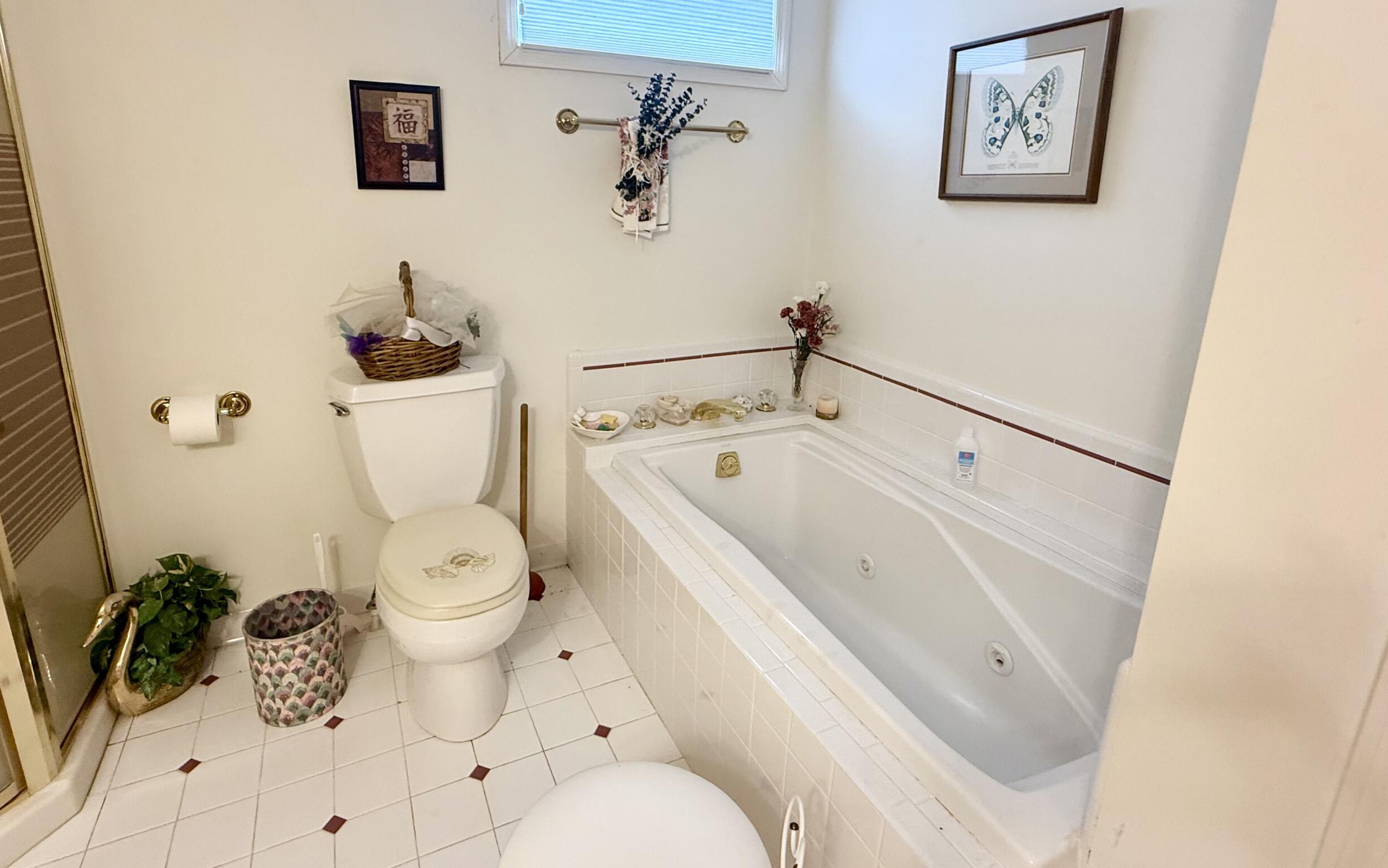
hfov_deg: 91.0
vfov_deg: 64.5
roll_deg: -0.2
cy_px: 351
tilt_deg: -13.0
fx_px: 681
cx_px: 665
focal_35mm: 18
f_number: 2.2
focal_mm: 2.22
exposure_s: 1/60
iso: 200
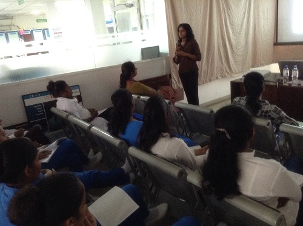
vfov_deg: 42.8
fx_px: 288
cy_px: 113
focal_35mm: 33
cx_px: 152
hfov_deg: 55.4
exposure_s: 1/15
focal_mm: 3.3
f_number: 2.4
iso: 320
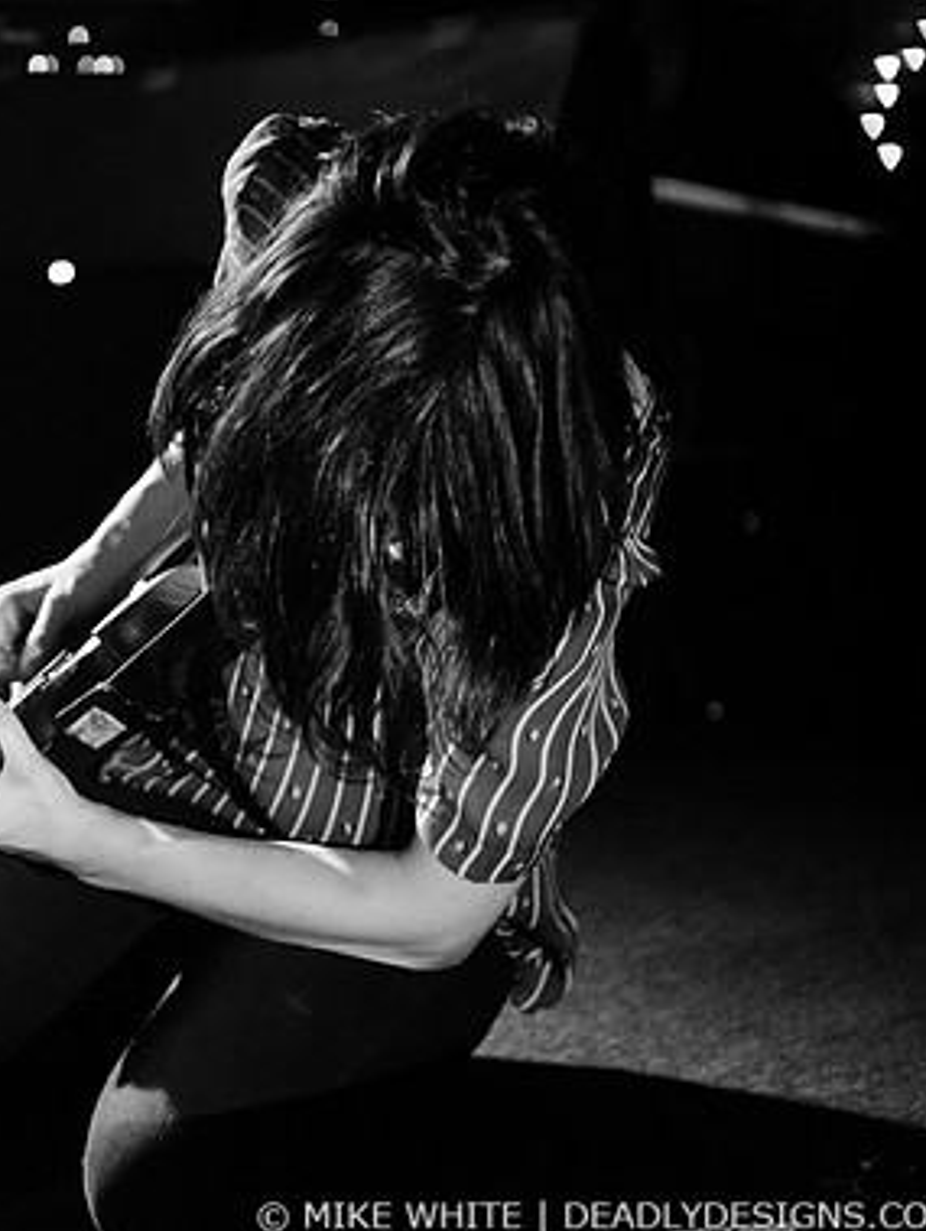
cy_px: 620
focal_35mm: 66
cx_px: 32
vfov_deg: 29.4
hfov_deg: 21.6
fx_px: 2350
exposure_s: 1/30
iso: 1600
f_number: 2.5
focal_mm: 30
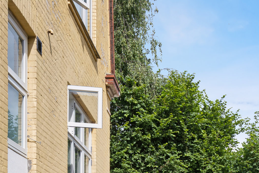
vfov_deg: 20.0
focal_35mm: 59
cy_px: 255
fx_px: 424
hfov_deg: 33.4
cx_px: 188
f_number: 9
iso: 160
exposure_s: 1/400
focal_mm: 20
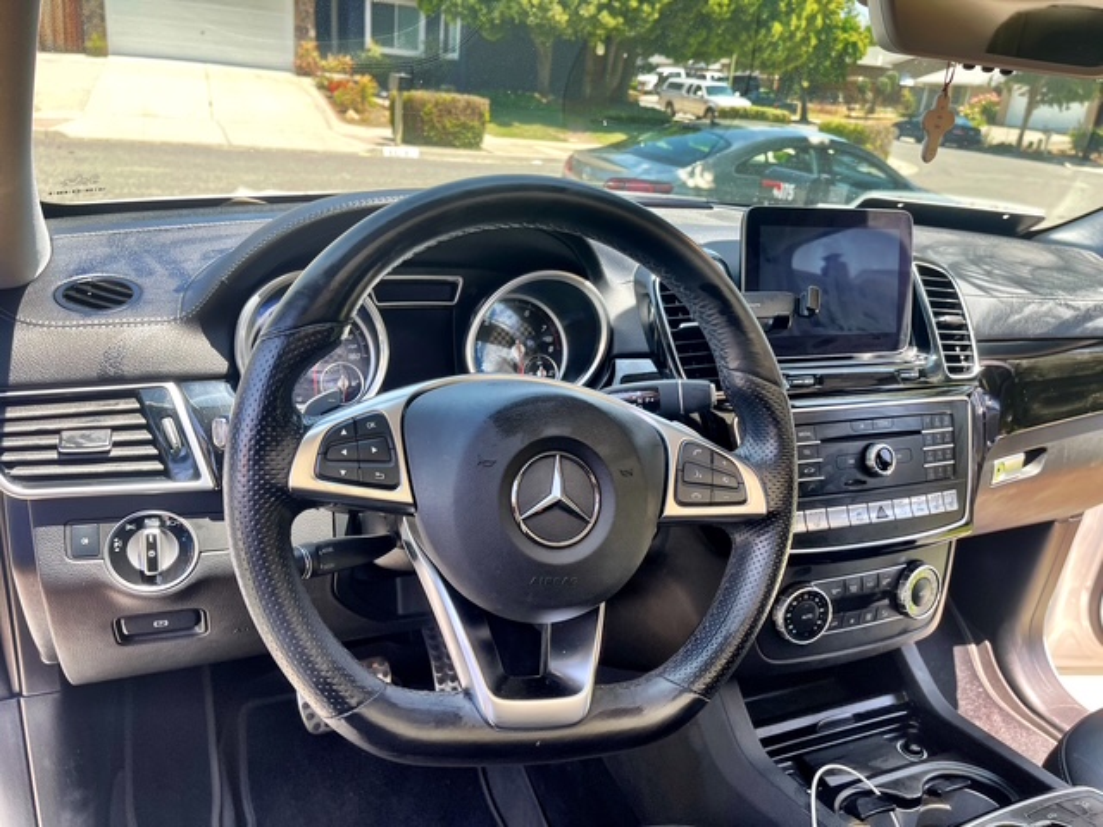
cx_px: 552
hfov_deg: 67.3
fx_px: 828
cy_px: 414
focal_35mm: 26
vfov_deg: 53.1
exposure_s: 1/254
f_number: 1.6
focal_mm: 5.1
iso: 32
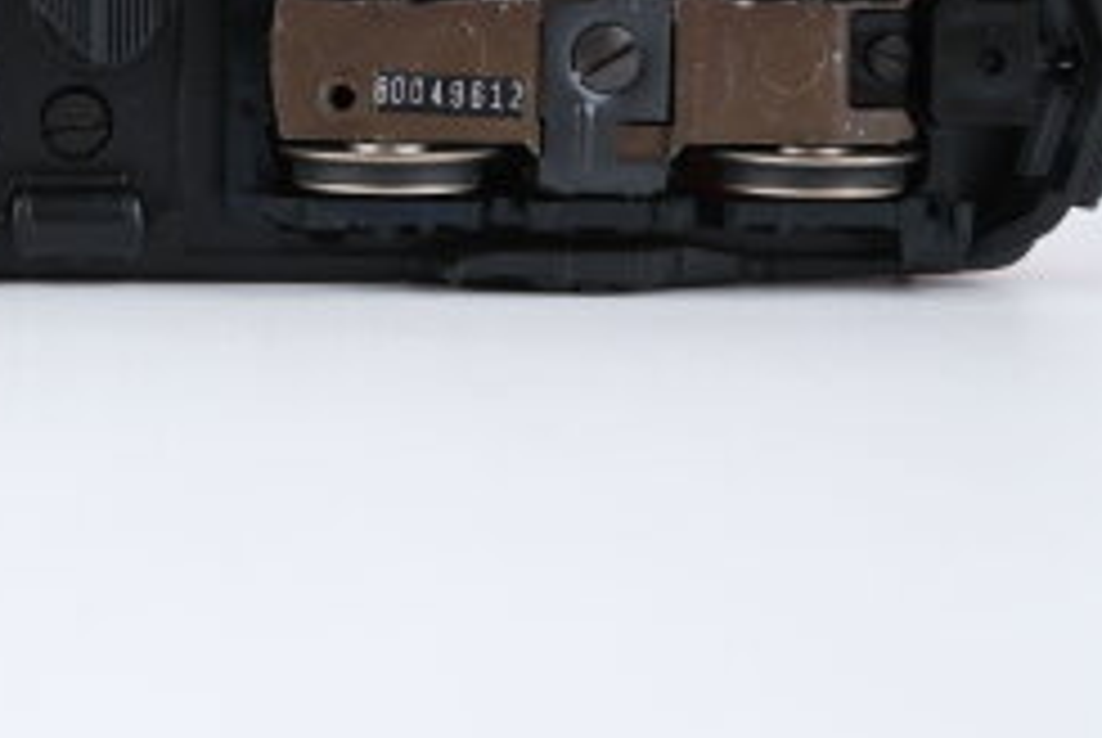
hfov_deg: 18.1
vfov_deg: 12.4
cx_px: -13
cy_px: 27
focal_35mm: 110
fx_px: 3371
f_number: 8
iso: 400
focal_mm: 30
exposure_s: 1/125
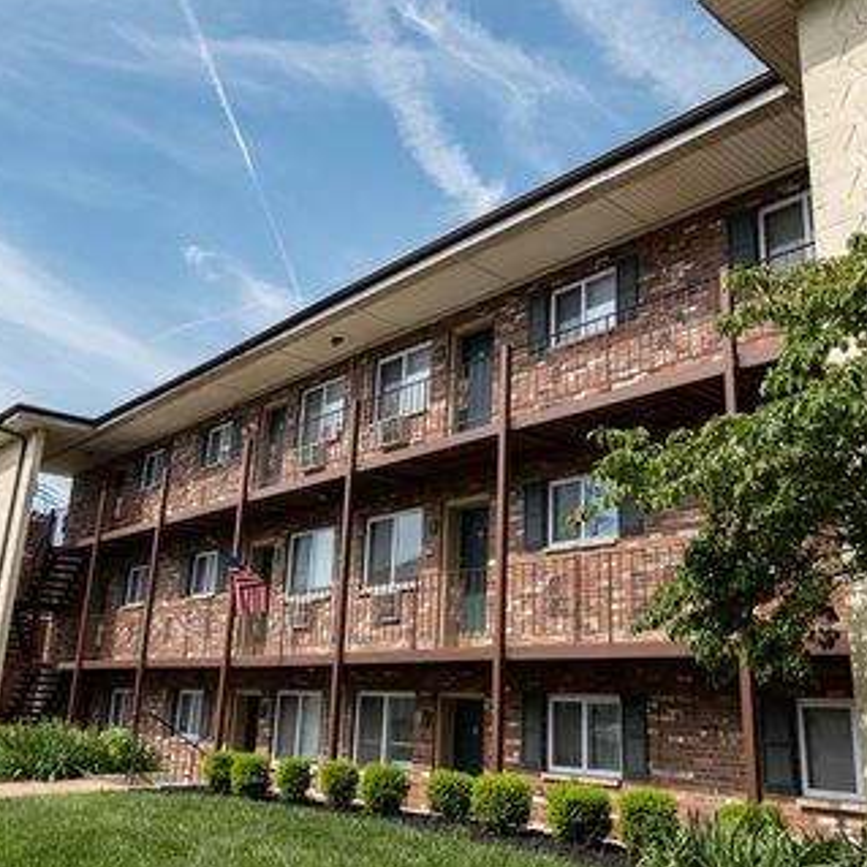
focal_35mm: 32
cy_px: 425
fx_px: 907
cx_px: 486
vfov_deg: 51.1
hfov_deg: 51.0
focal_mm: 9
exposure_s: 1/400
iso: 100
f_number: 4
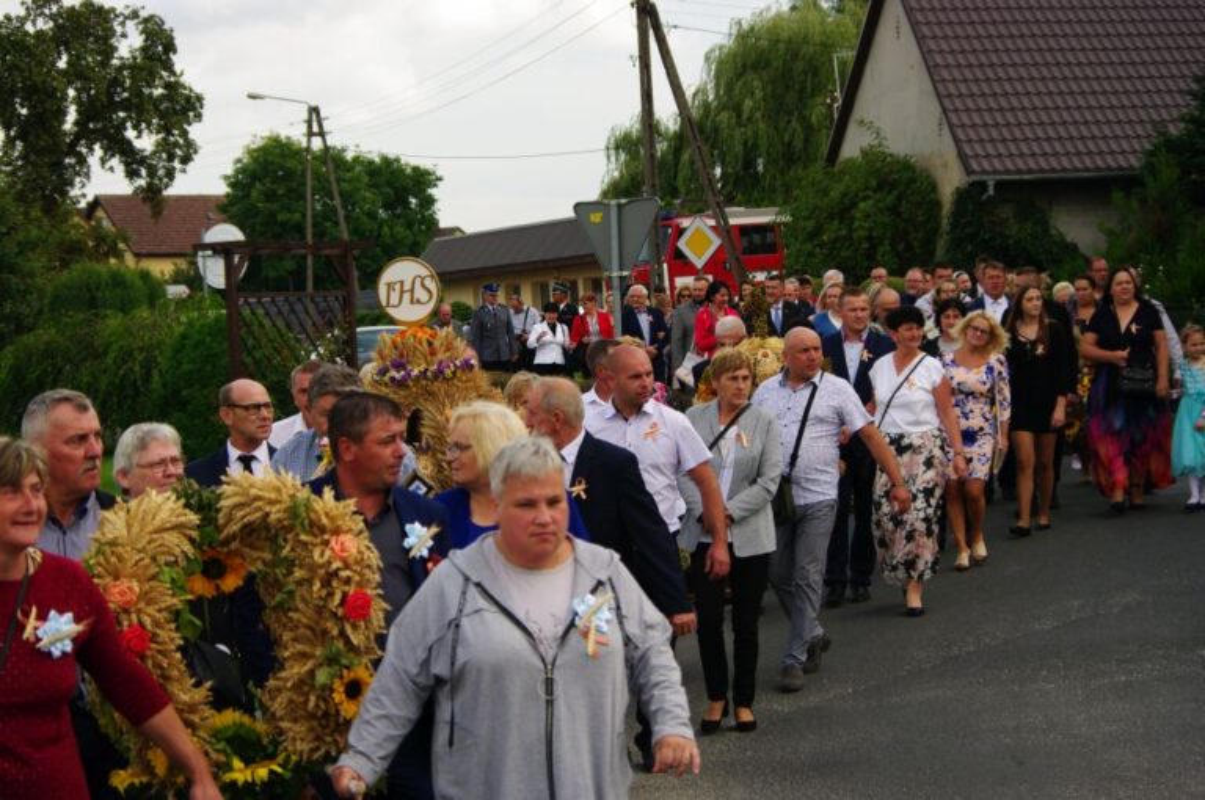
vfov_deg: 15.7
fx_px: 2908
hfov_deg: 23.4
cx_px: 602
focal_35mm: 87
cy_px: 400
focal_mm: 58
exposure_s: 1/750
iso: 280
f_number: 5.6
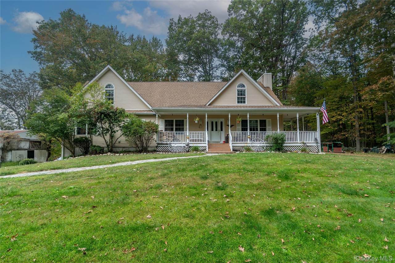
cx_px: 198
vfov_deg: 77.3
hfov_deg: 100.4
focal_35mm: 15
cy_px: 132
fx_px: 164
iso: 100
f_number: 5.6
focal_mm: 10
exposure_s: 1/125
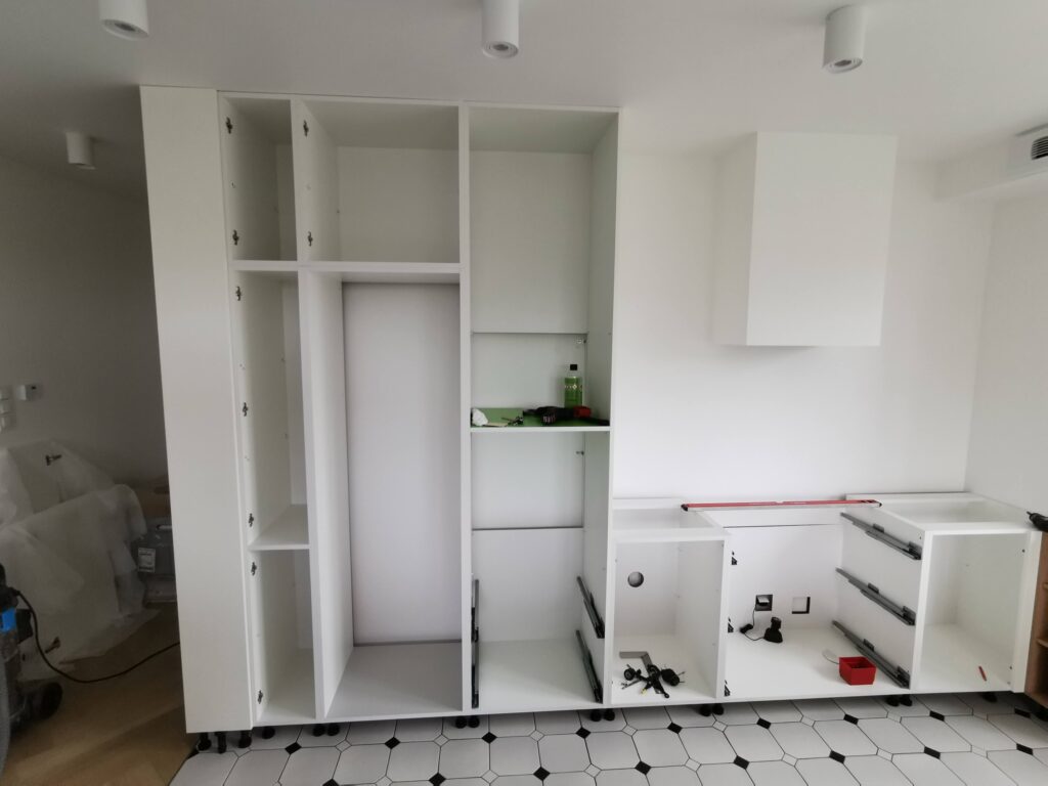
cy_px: 393
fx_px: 545
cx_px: 524
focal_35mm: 18
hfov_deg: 87.8
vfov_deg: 71.6
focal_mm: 2.35
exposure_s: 1/30
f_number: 2.2
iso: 250
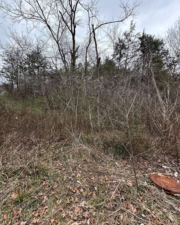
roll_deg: +2.3
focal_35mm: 15
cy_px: 105
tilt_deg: +3.0
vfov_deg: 96.7
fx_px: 100
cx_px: 89
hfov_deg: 84.0
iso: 200
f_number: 2.2
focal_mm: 2.22
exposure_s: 1/99
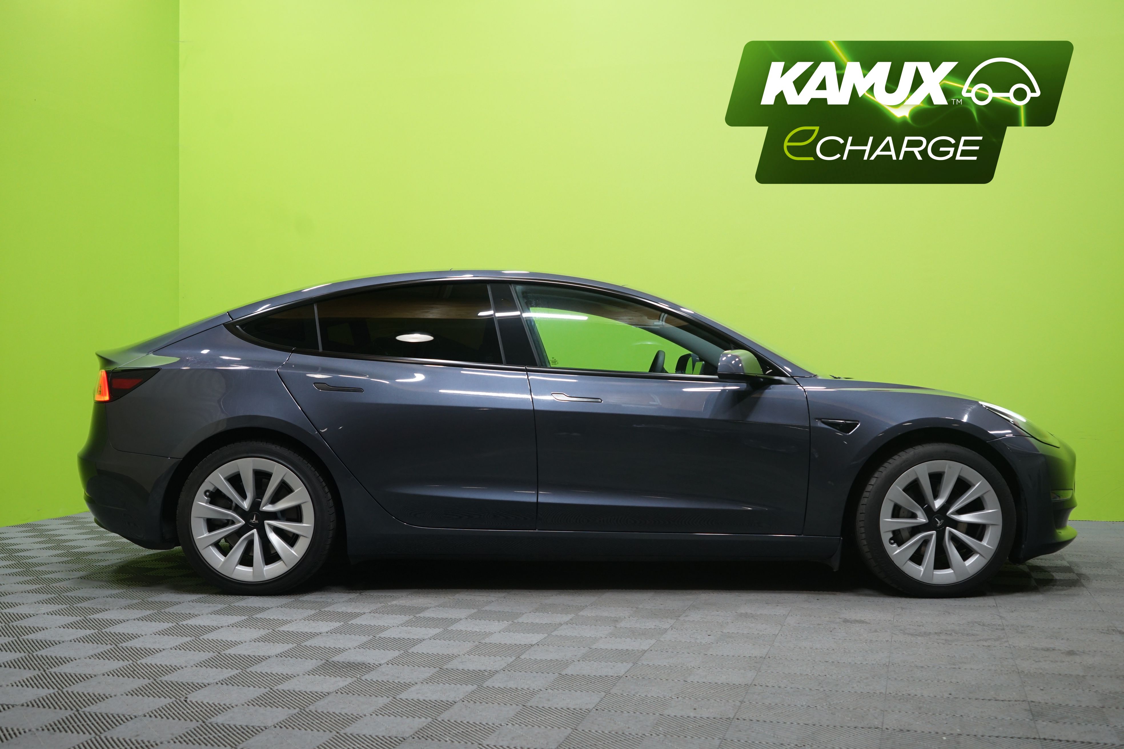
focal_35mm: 41
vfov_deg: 32.6
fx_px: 1280
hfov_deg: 47.4
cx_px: 562
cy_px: 374
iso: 800
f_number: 5
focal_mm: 41
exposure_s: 1/25
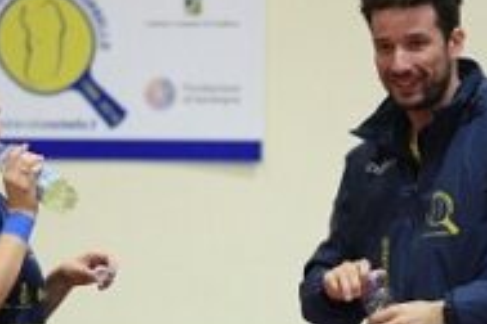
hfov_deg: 5.8
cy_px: 165
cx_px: 265
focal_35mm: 356
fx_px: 4816
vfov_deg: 3.9
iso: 3200
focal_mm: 105
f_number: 2.8
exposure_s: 1/400
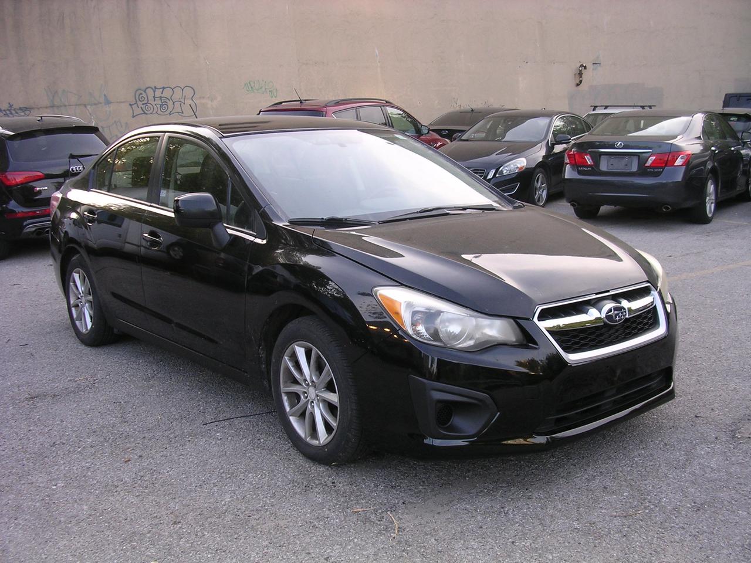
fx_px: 824
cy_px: 282
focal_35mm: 38
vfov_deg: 37.7
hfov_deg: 49.0
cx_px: 376
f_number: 2.8
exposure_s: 1/90
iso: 100
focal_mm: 5.8
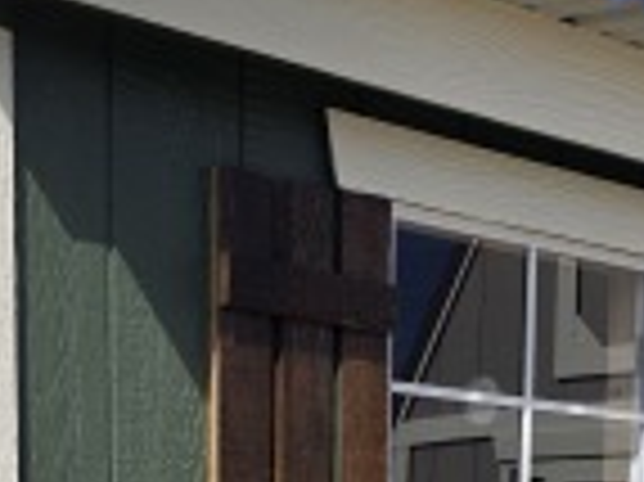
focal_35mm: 103
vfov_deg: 13.2
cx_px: 234
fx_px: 1915
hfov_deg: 19.1
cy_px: 815
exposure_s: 1/7944
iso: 64
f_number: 1.7
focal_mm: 6.3
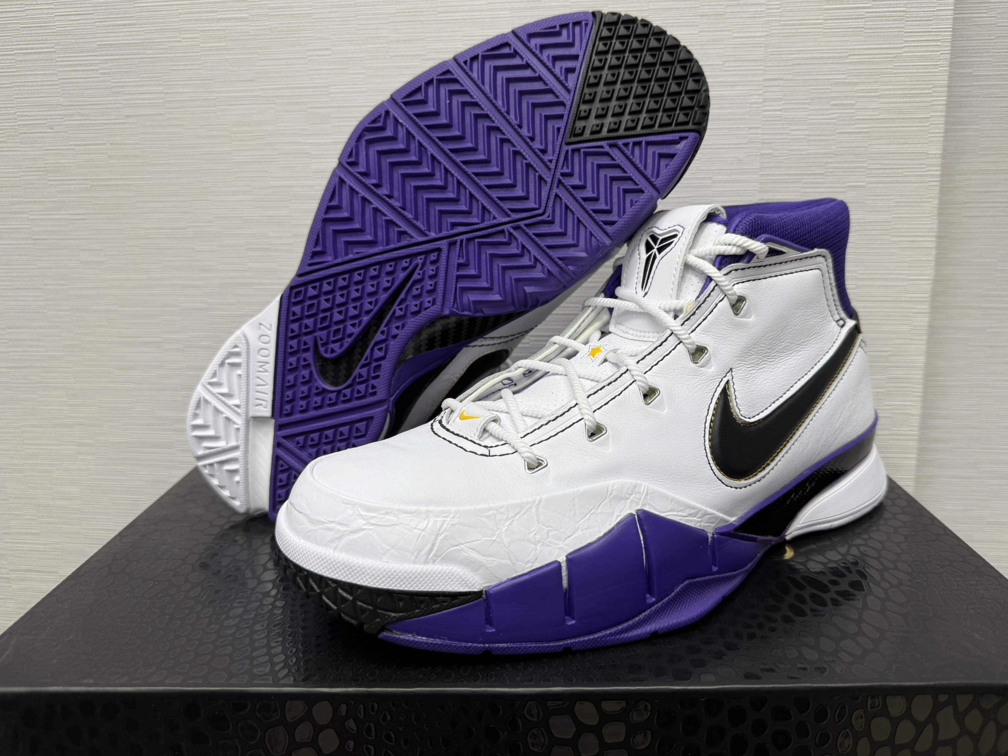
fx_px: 757
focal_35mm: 26
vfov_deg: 53.0
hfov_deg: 67.2
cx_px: 538
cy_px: 360
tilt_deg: -11.7
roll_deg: +1.2
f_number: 1.78
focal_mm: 6.76
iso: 50
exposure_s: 1/121
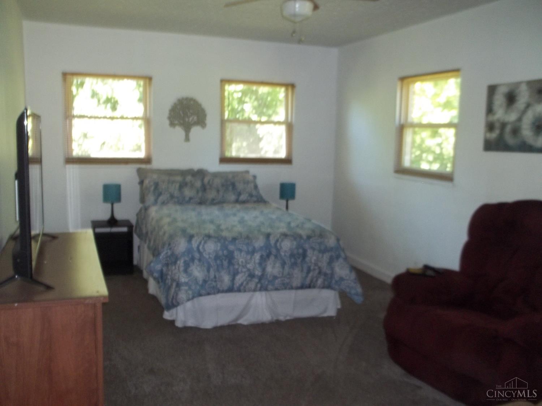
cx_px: 271
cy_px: 203
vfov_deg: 42.9
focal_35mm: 33
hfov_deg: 55.4
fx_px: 517
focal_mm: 5.9
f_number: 3.3
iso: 160
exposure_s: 1/30
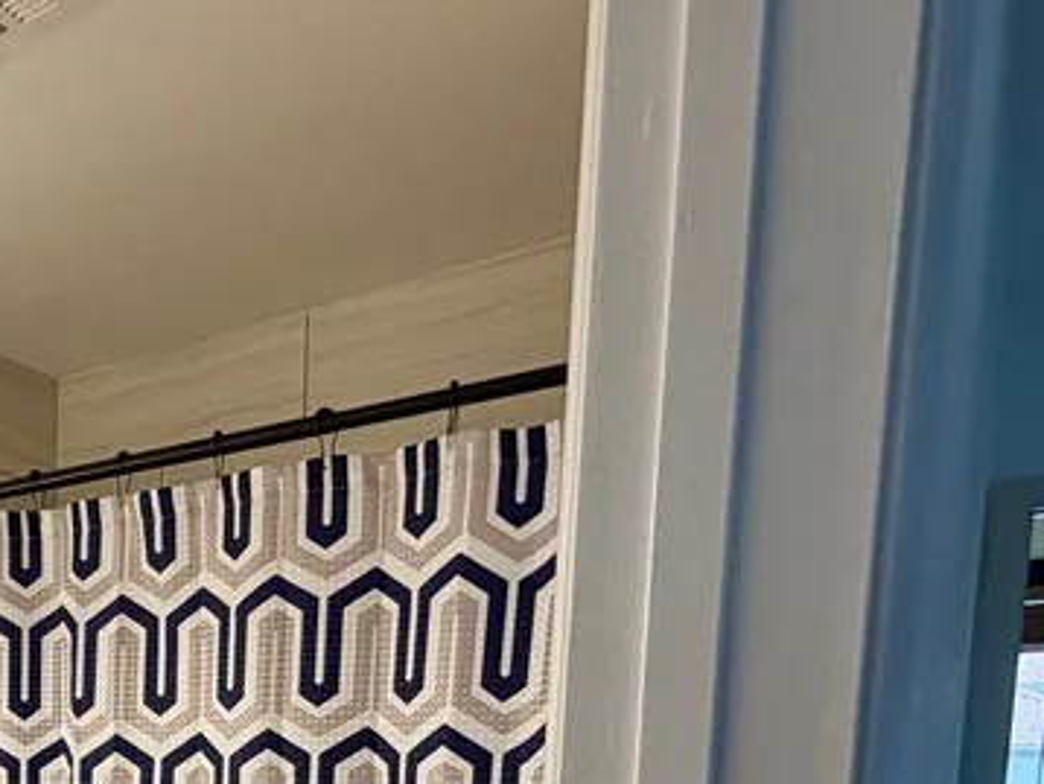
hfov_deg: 39.3
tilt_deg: -8.2
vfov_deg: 30.7
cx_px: -73
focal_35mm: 40
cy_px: 933
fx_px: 1207
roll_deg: +0.7
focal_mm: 2.22
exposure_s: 1/120
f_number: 2.2
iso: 160
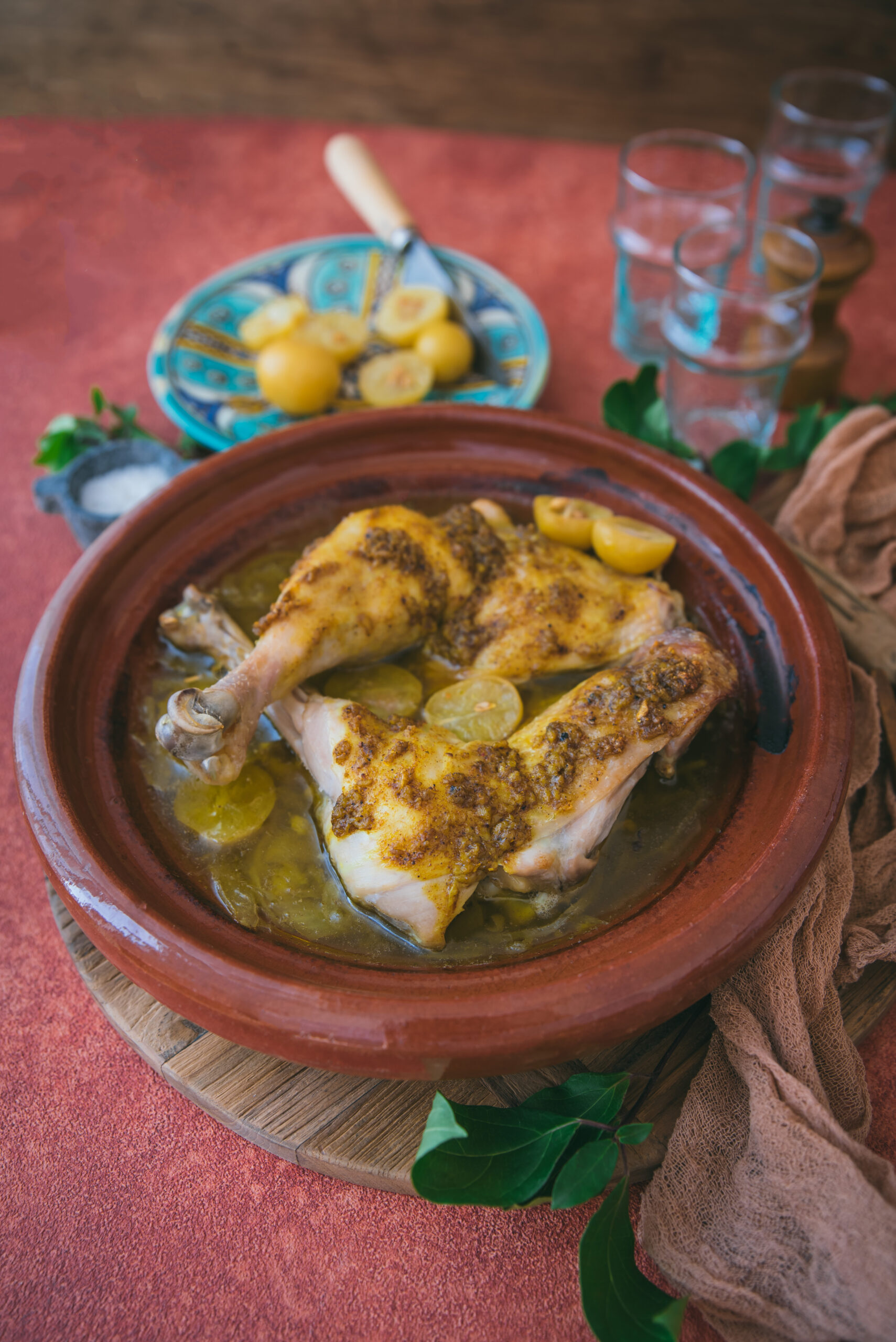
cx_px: 448
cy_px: 671
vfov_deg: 54.4
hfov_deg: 37.9
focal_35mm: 35
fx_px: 1305
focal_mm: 35
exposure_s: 1/40
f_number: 3.5
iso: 160
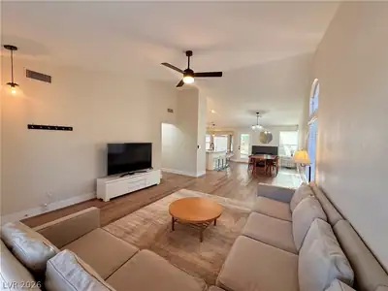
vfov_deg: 85.7
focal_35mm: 14
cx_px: 194
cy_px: 146
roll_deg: -1.7
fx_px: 157
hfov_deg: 102.1
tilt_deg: -2.5
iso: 250
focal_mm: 2.22
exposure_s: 1/120
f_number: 2.2
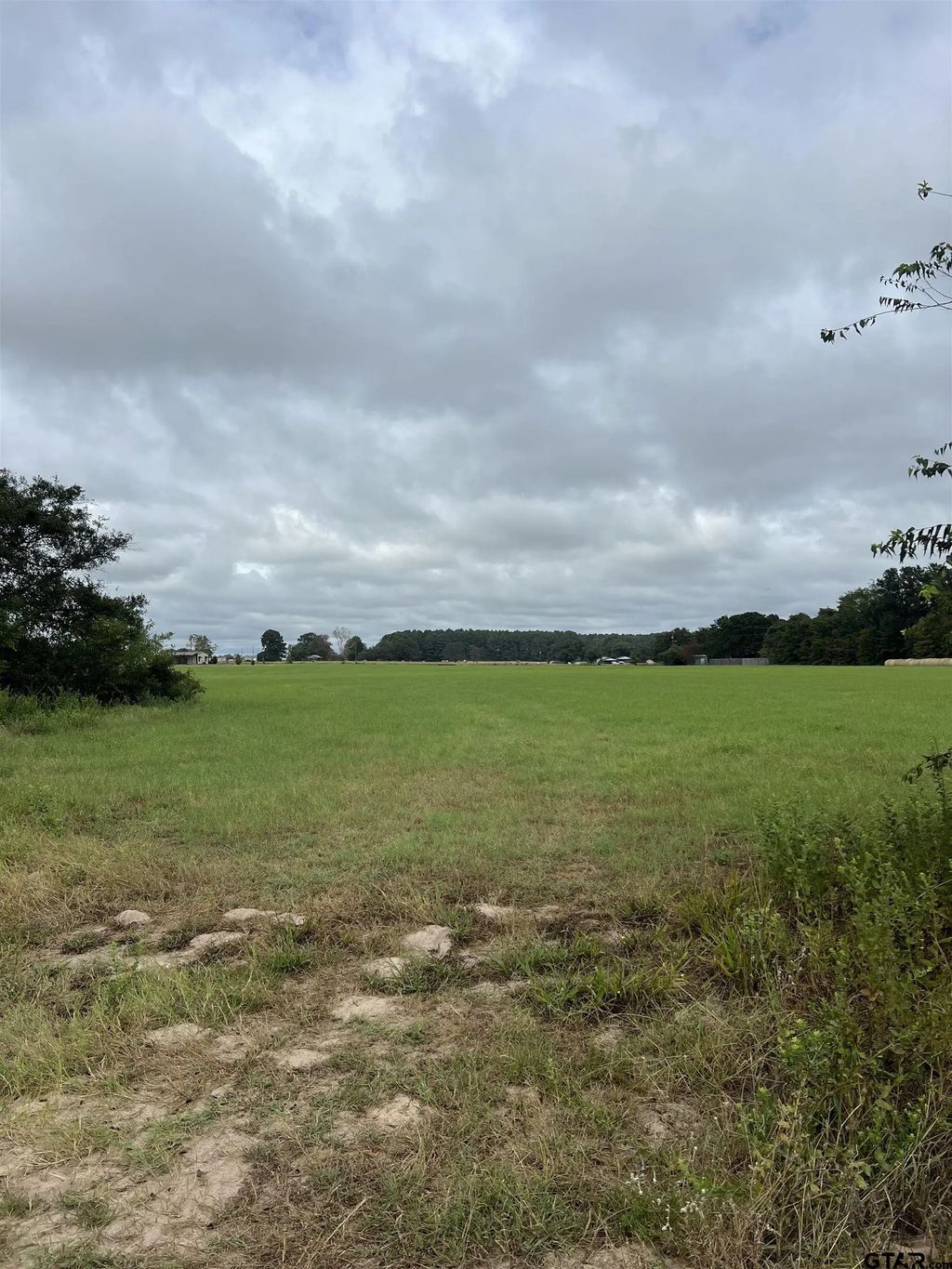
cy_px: 634
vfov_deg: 67.3
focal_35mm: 26
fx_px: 953
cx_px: 476
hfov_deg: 53.1
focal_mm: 5.7
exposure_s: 1/6579
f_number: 1.5
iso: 50
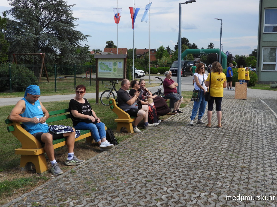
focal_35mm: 38
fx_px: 304
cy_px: 104
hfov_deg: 49.0
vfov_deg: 37.7
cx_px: 138
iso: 100
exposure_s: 1/1000
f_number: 3.2
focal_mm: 6.8
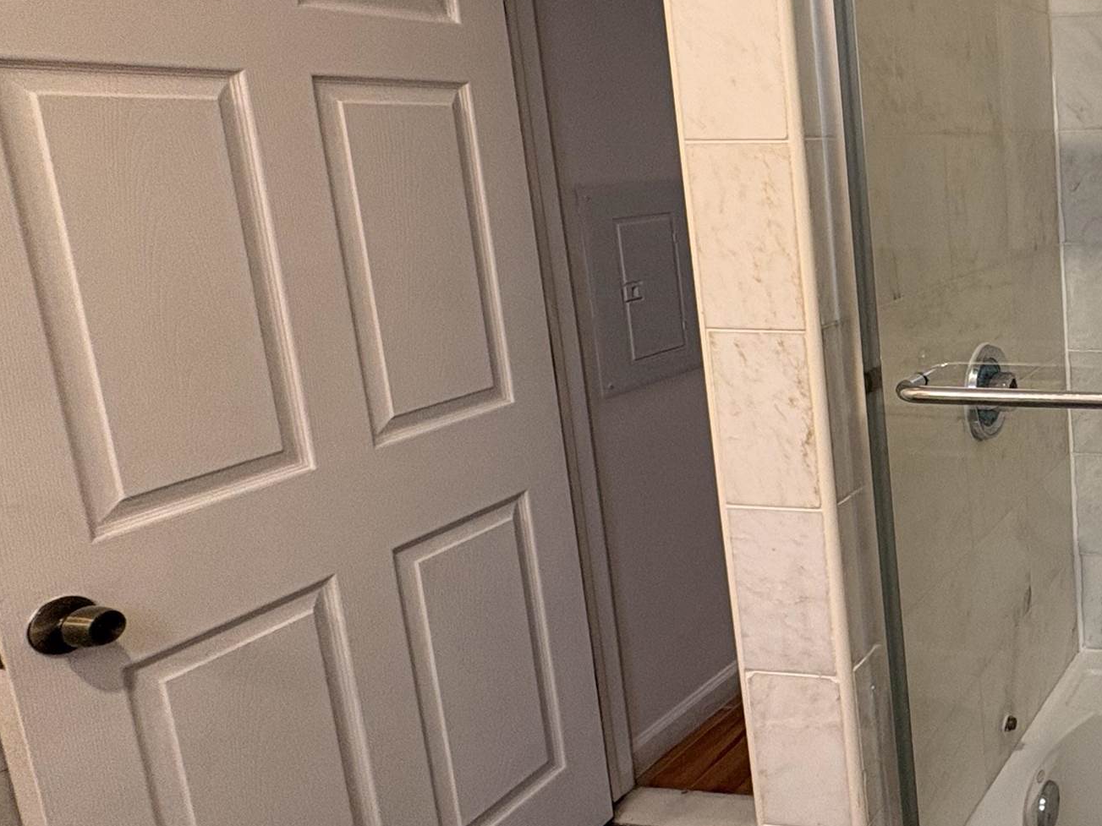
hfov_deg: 42.2
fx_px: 1050
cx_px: 1242
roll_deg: +1.3
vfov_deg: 42.7
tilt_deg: -9.8
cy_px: 325
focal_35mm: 33
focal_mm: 2.22
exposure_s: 1/60
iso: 125
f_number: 2.2
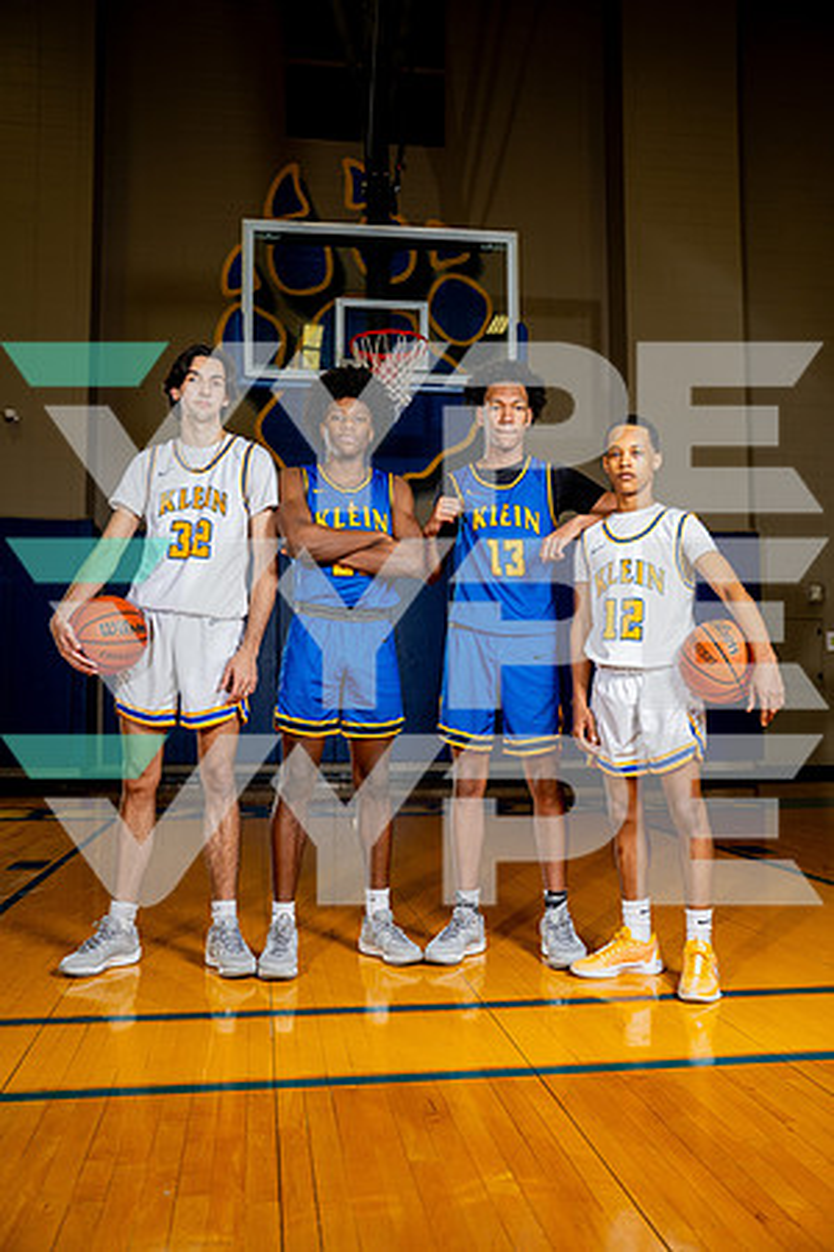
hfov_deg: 41.1
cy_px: 626
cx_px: 417
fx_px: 1112
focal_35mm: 32
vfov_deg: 58.7
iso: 160
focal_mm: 32
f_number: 4
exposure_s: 1/250
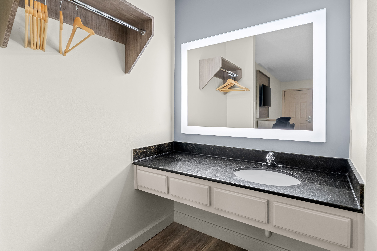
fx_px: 178
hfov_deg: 93.3
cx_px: 188
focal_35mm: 17
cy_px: 126
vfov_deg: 70.4
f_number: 8
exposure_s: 1/30
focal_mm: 17
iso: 640
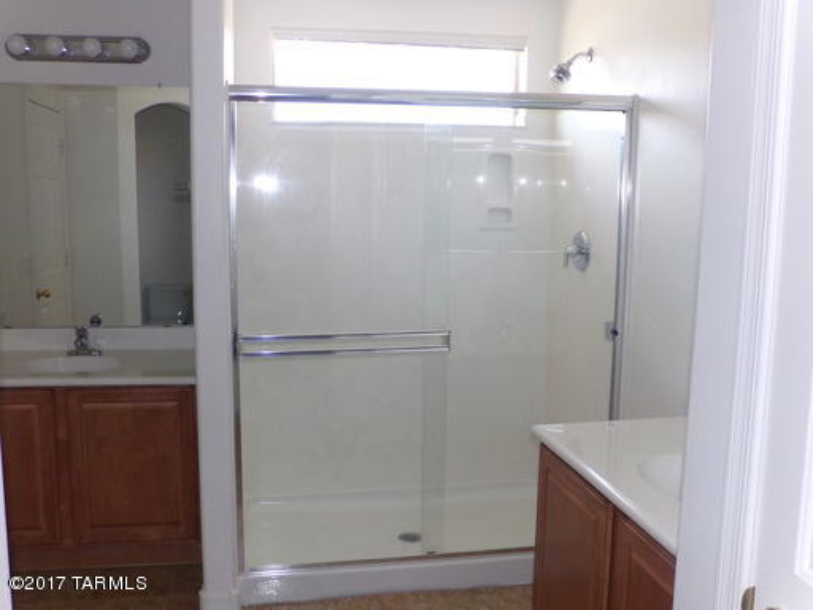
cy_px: 305
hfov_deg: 55.4
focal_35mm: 33
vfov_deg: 42.9
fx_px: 775
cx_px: 406
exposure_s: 1/75
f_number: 3.4
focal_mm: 5.9
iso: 200
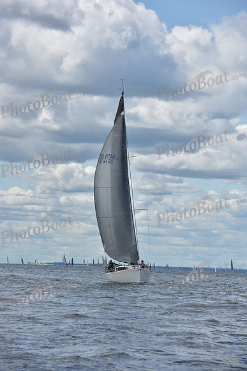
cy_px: 186
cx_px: 124
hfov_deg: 6.9
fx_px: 2057
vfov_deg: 10.3
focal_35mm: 200
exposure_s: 1/800
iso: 250
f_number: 11
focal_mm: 200
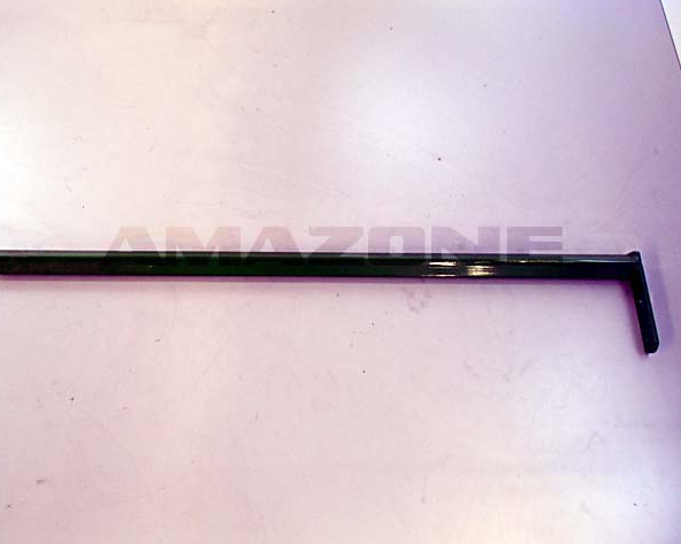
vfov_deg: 39.1
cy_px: 273
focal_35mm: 38
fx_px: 766
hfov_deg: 47.9
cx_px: 321
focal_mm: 6.45
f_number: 4.5
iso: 400
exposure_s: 1/15
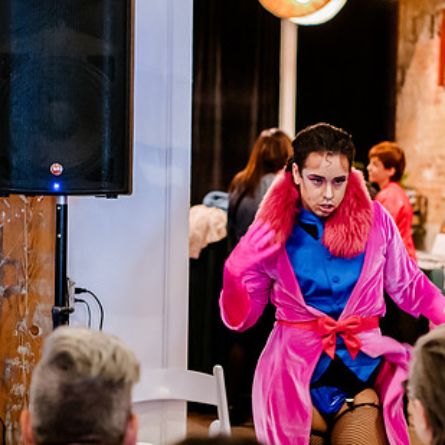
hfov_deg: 11.8
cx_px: 287
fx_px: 2153
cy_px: 204
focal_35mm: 148
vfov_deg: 11.8
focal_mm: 70
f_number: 2.8
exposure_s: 1/60
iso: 5000
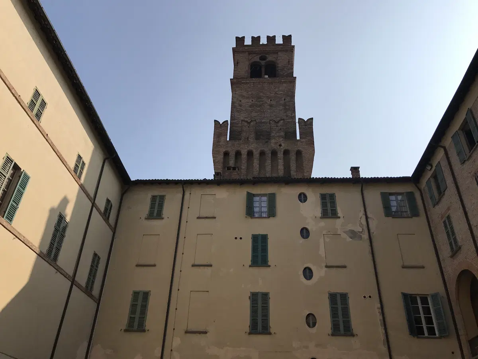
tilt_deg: +33.8
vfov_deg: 49.7
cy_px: 180
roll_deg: -2.4
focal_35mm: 28
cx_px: 239
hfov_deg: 63.4
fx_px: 387
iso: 20
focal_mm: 3.99
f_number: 1.8
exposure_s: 1/4367
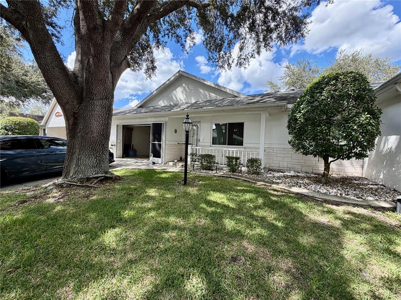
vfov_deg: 85.7
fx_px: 162
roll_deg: -1.1
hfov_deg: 102.1
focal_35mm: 14
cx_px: 200
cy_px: 150
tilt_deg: -2.5
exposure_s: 1/331
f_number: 2.2
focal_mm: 2.22
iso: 50
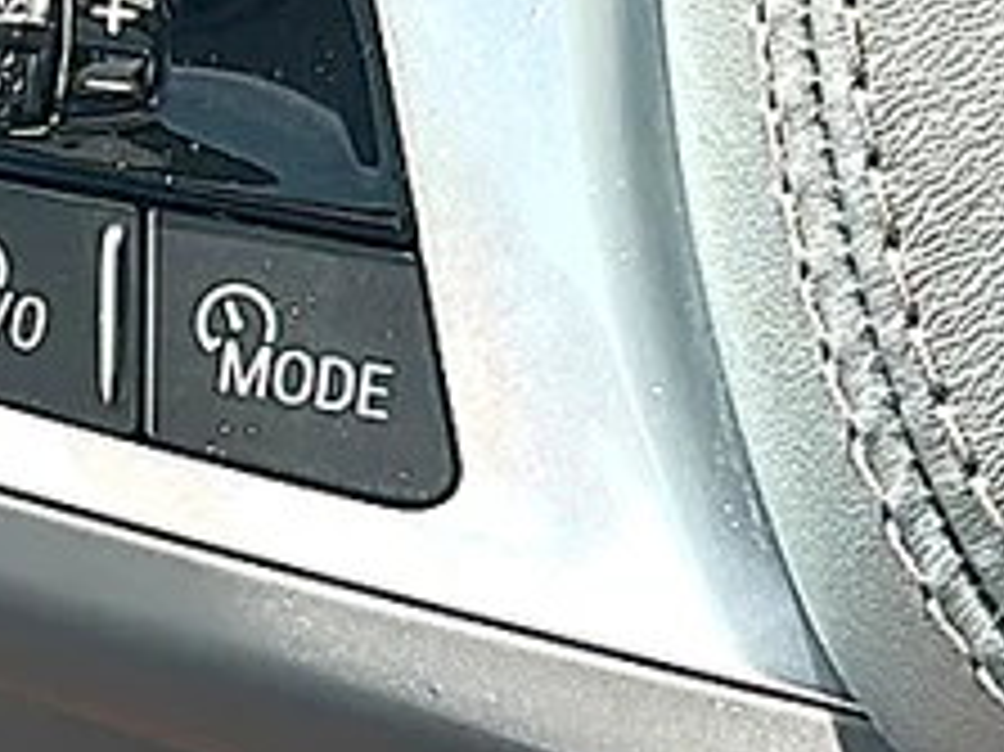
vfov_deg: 10.9
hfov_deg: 14.3
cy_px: 47
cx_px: -54
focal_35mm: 135
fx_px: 3913
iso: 80
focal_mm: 6.86
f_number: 1.78
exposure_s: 1/459
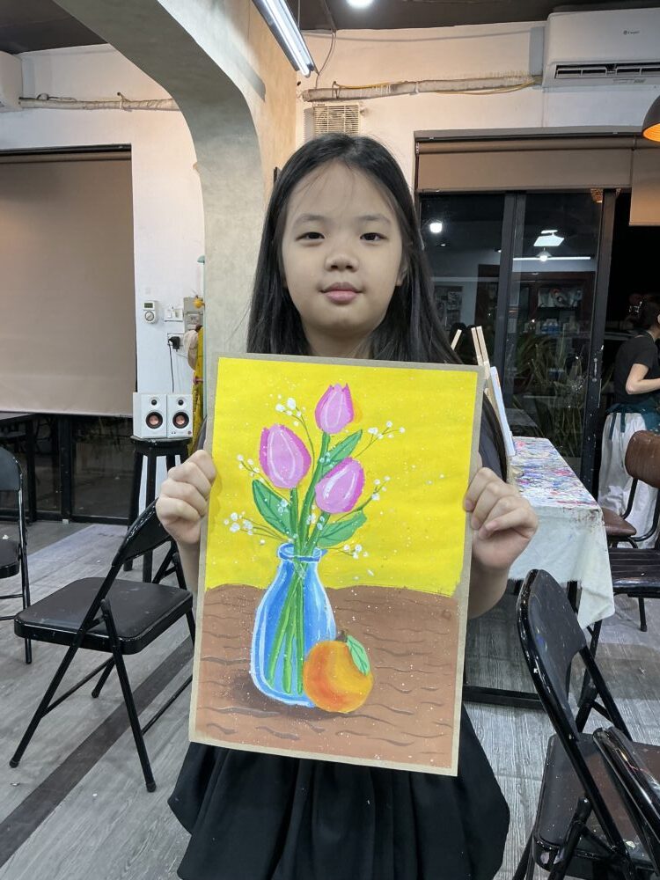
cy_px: 440
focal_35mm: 28
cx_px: 330
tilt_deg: -6.5
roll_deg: -0.7
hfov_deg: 49.7
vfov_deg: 63.4
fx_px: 712
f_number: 1.8
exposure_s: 1/50
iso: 50
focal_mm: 3
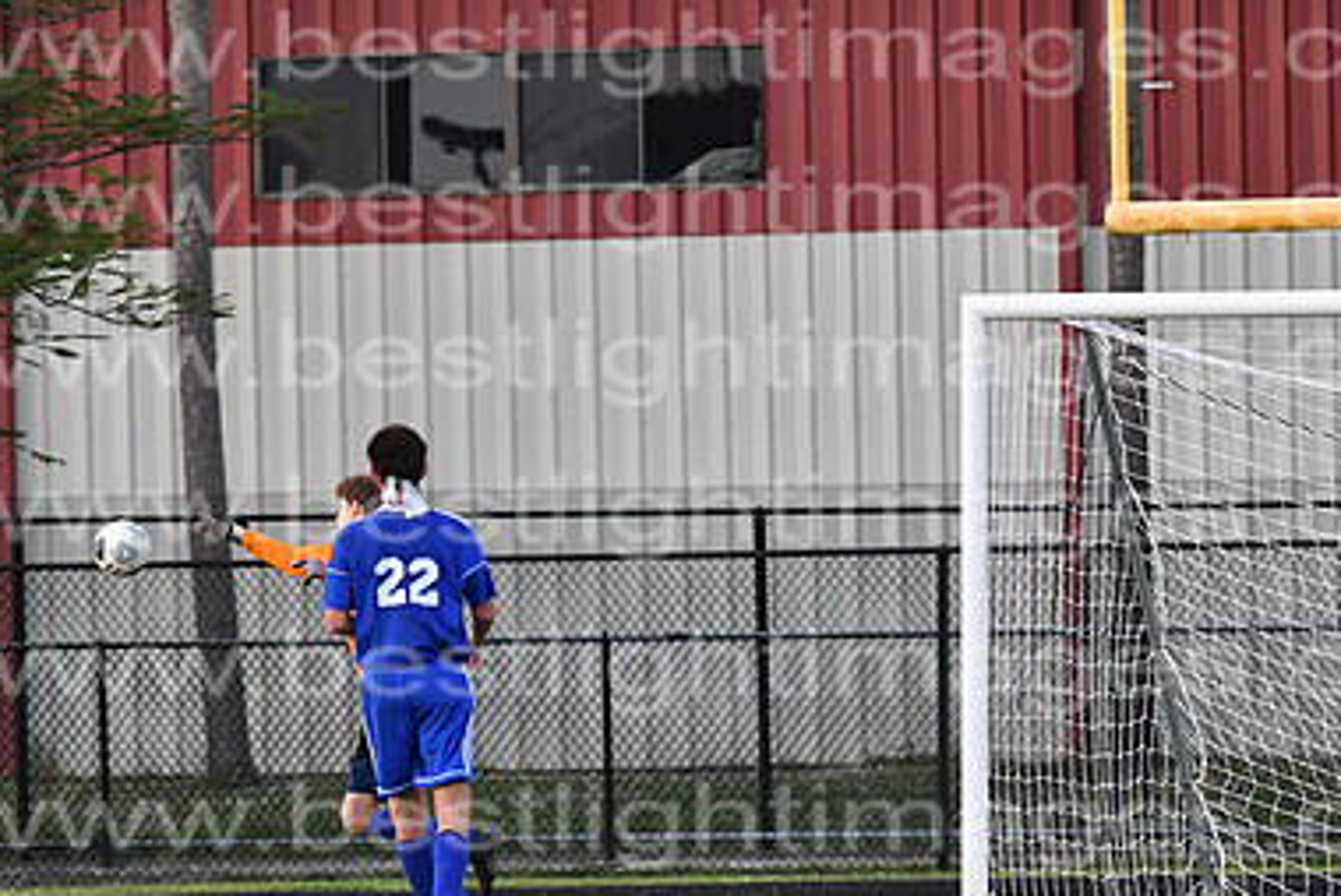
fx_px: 25572
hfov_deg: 3.0
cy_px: 594
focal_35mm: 686
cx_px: 752
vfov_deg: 2.0
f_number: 4.5
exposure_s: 1/1000
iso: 4000
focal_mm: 300
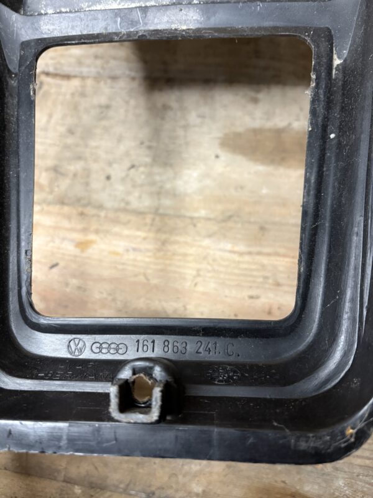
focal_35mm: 26
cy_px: 249
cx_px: 186
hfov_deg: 53.1
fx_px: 374
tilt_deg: -68.7
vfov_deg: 67.3
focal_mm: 5.96
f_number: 1.6
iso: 250
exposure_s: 1/50
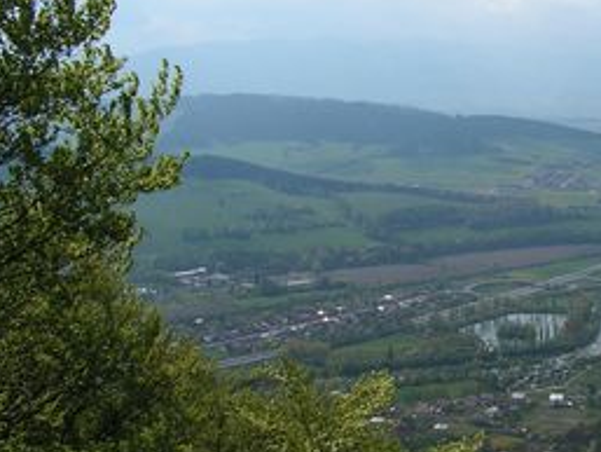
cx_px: 514
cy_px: 266
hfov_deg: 29.7
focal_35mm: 63
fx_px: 1094
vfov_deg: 23.3
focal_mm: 6
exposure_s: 1/640
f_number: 4.8
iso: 50
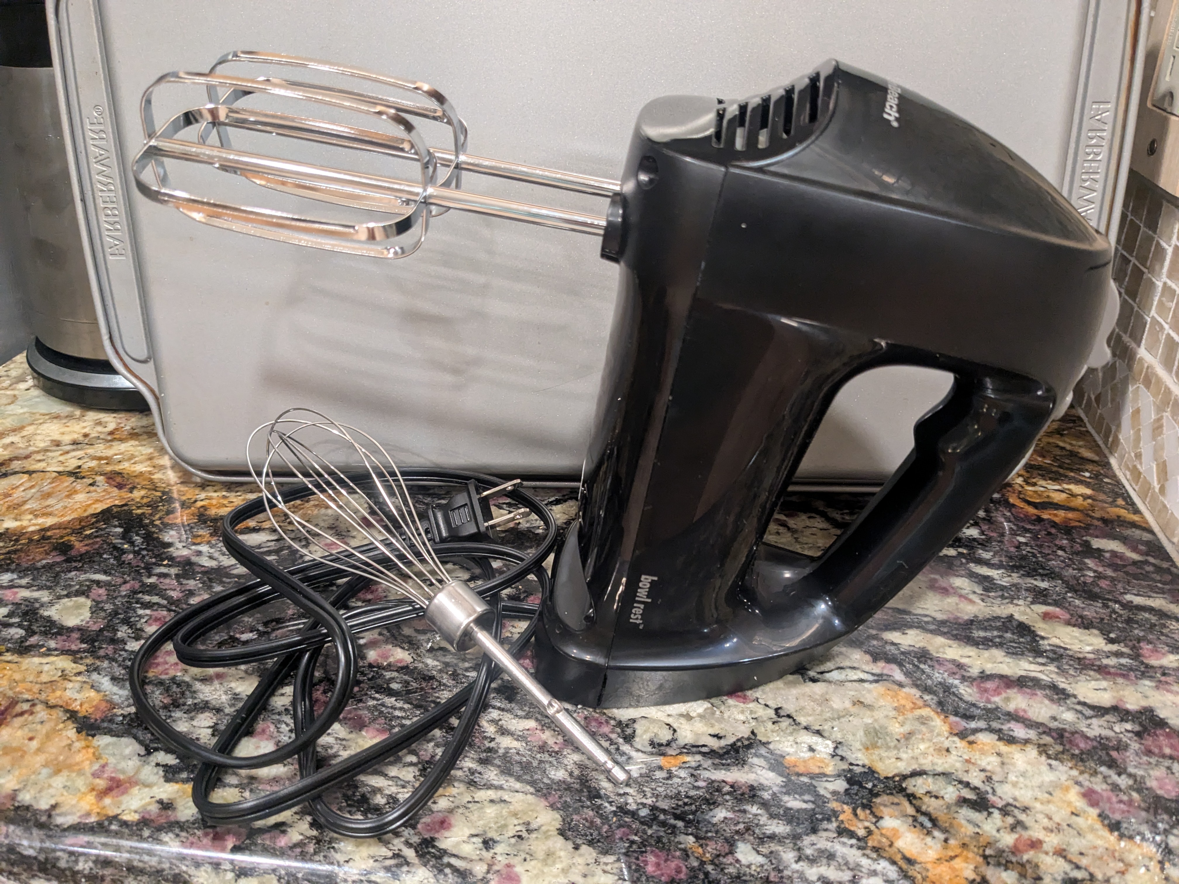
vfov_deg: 51.4
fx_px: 920
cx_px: 590
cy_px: 442
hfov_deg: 65.3
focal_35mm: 27
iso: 472
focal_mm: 4.38
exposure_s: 1/30
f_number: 1.73
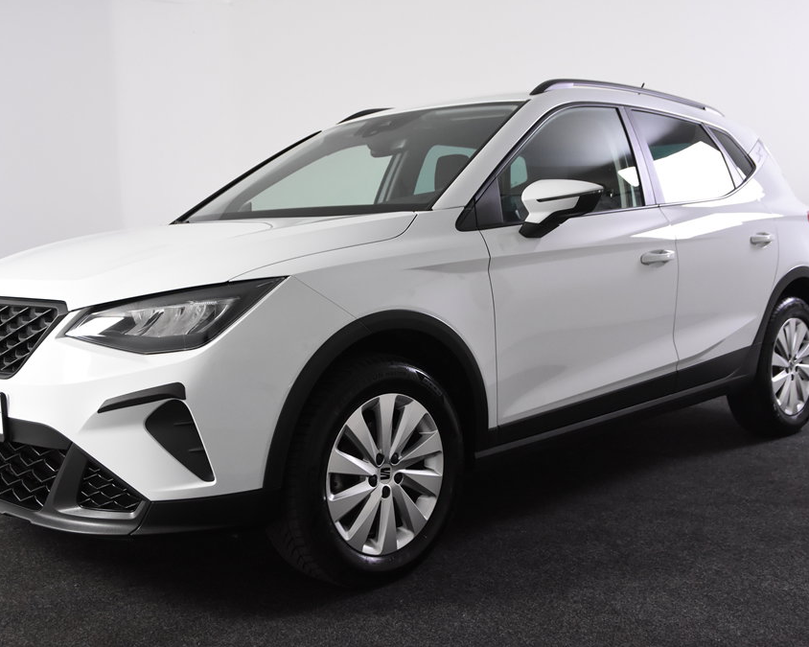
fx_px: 982
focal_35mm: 41
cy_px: 324
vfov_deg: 36.5
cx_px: 373
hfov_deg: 44.8
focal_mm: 24
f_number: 4.5
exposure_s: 1/80
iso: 1600
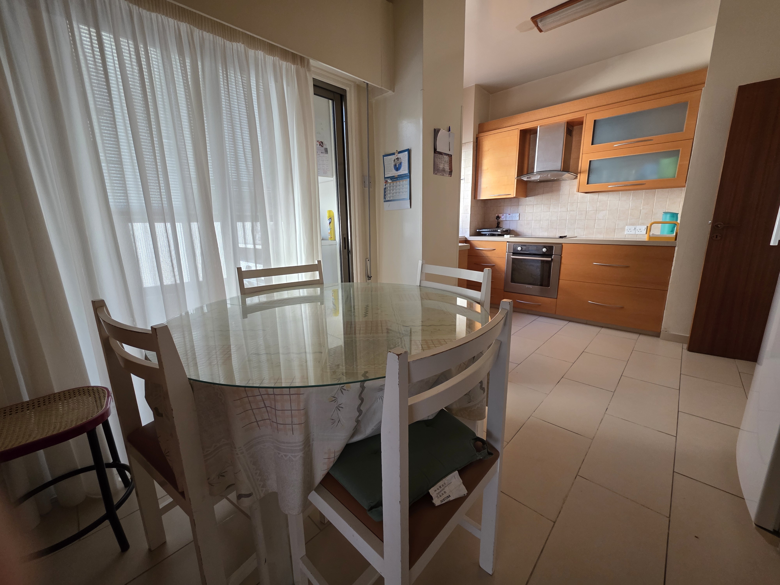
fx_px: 293
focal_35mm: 13
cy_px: 292
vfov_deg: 89.9
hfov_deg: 106.2
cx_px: 390
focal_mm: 2.2
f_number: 1.9
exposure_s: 1/50
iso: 200
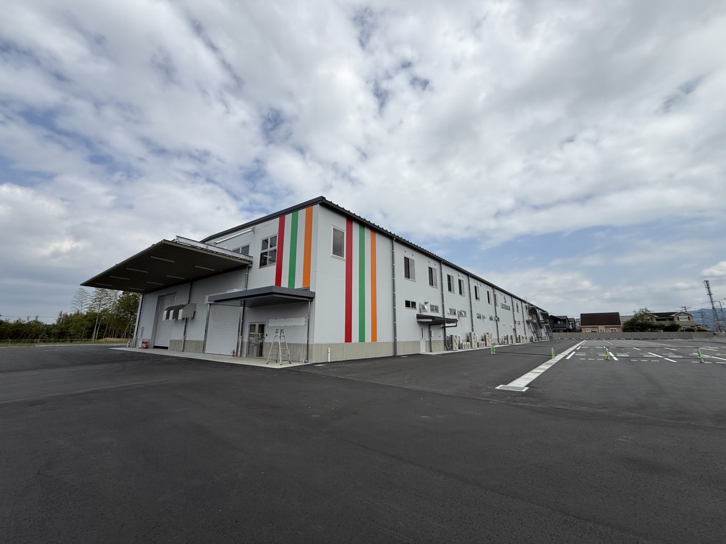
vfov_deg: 85.7
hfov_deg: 102.1
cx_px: 363
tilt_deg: +13.9
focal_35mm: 14
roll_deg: -0.3
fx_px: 294
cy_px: 272
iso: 50
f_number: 2.2
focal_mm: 2.22
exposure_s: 1/3460
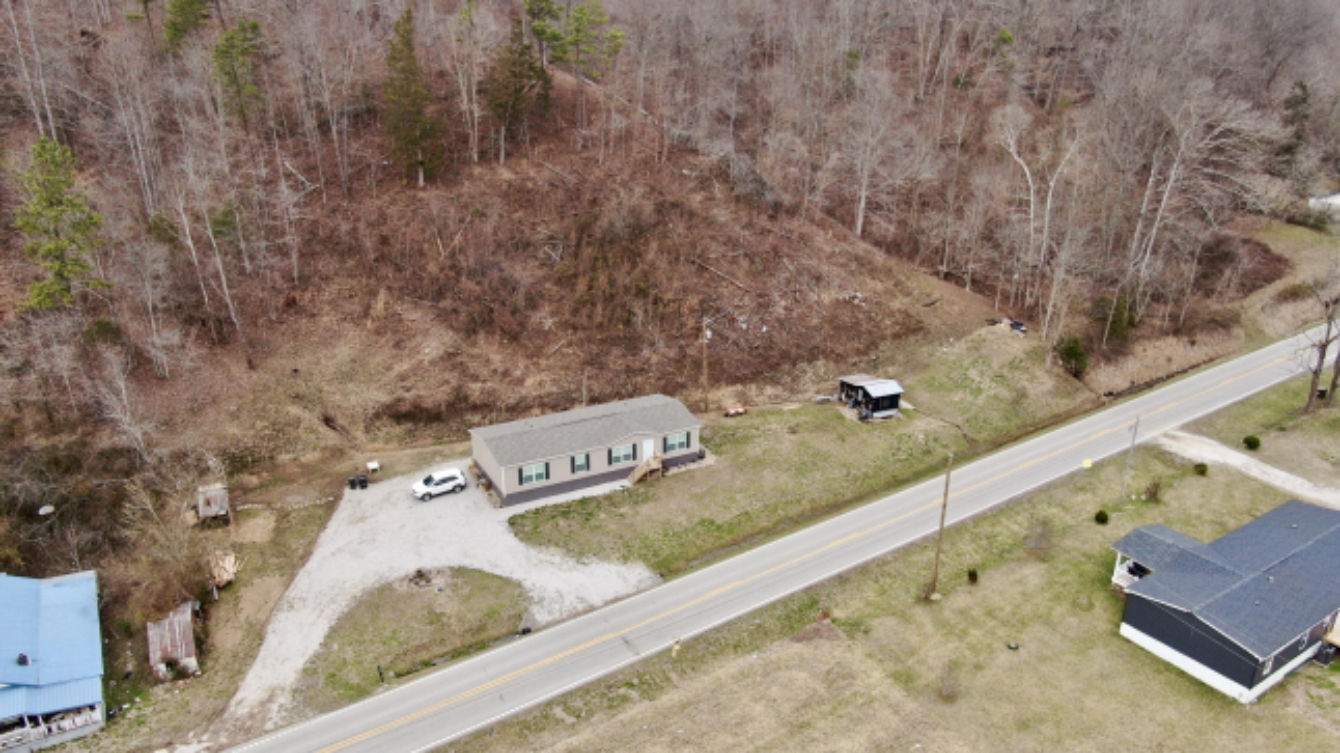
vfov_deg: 42.8
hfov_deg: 69.9
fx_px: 959
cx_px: 671
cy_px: 421
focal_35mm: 27
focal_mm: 4.39
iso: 100
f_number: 2.8
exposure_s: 1/160
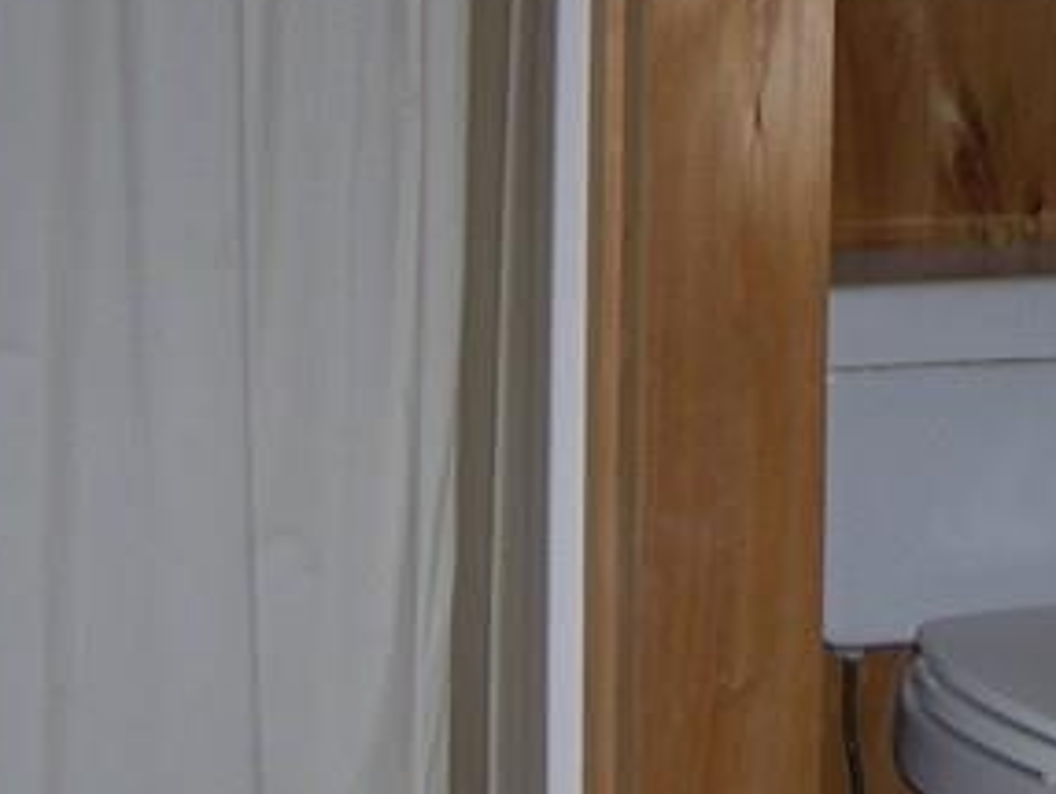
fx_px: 4152
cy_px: -174
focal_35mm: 136
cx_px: 1012
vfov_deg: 10.7
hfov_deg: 14.3
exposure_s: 1/60
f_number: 2.8
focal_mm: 8
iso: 100
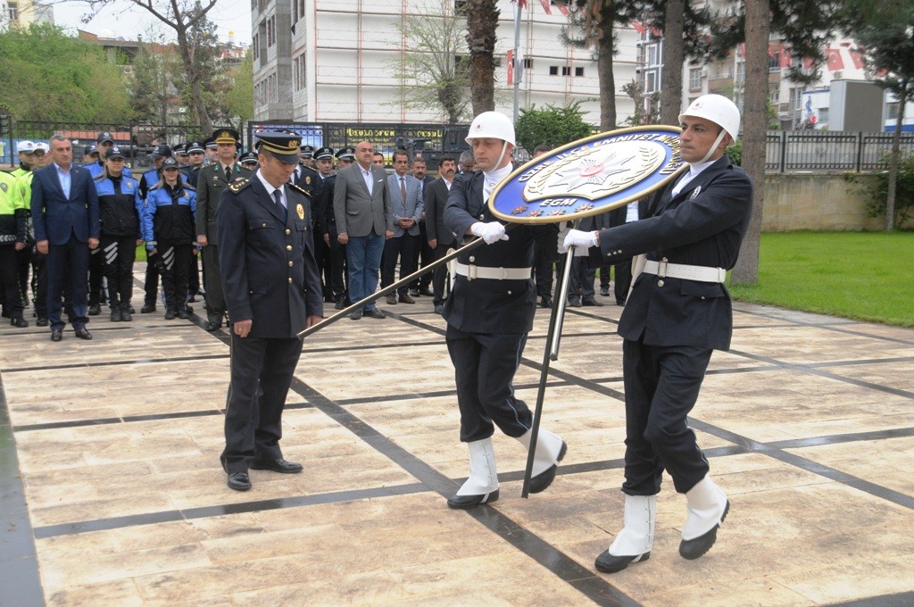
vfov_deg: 29.8
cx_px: 457
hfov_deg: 43.7
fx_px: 1141
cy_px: 304
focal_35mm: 45
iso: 500
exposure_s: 1/200
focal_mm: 30
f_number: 7.1
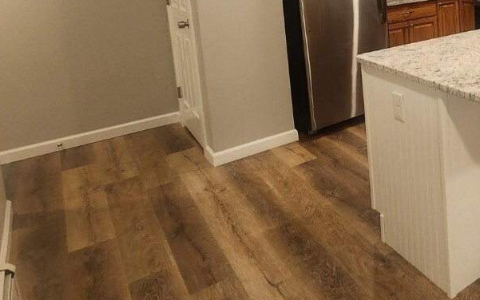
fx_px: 432
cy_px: -14
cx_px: 516
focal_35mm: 33
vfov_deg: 34.2
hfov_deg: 45.3
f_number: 2.2
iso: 200
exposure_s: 1/60
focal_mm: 2.2
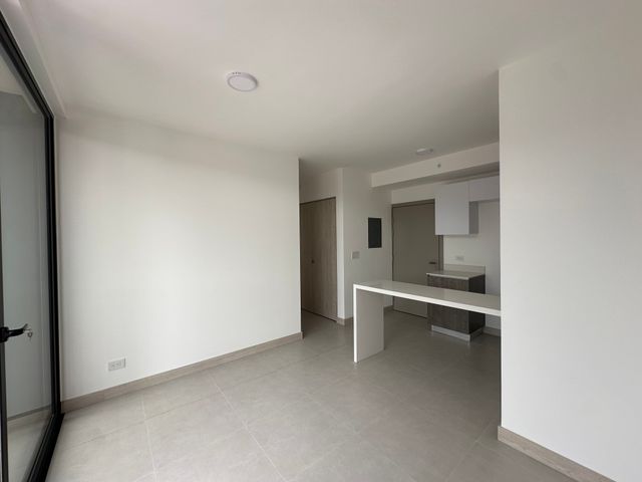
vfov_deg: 85.7
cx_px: 321
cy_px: 241
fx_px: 260
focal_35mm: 14
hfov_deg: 102.1
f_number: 2.2
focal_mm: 2.22
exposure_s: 1/138
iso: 40
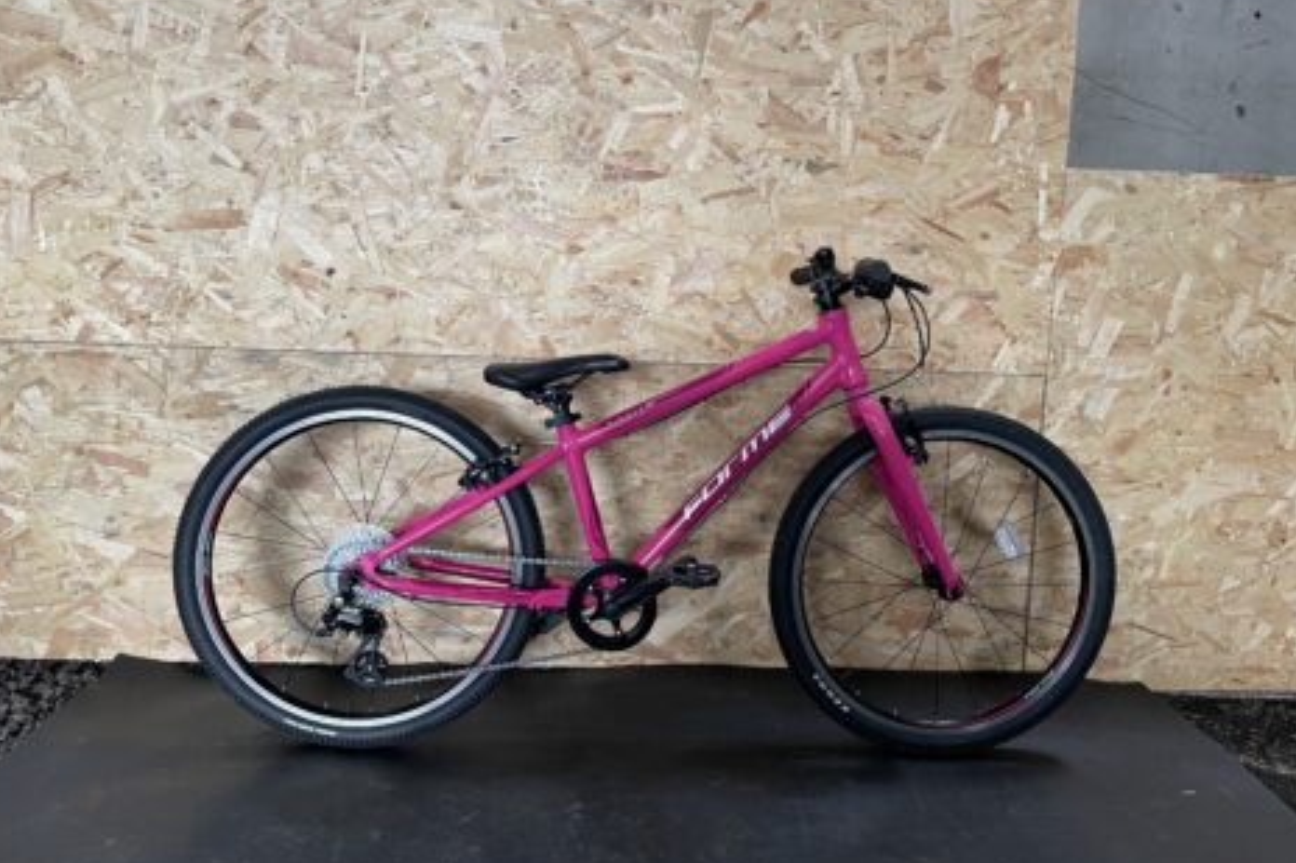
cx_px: 637
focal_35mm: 28
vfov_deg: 46.3
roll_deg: -1.6
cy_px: 377
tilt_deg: -7.0
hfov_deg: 65.5
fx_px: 1008
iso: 125
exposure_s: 1/65
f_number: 1.6
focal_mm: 4.2
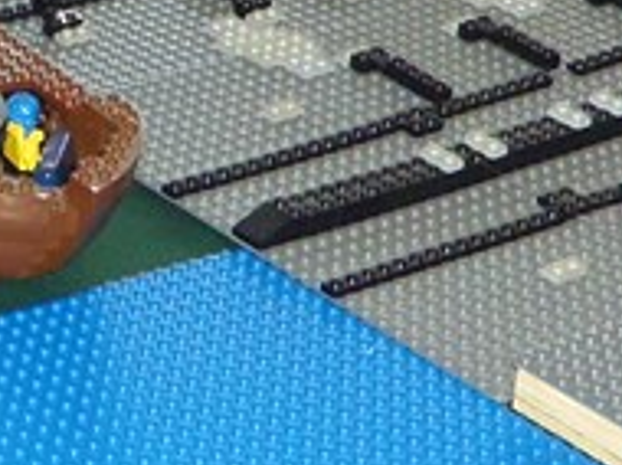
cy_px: 10
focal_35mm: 151
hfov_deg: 12.5
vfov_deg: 9.7
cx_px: -272
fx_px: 2710
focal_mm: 5
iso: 250
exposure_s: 1/40
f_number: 3.9
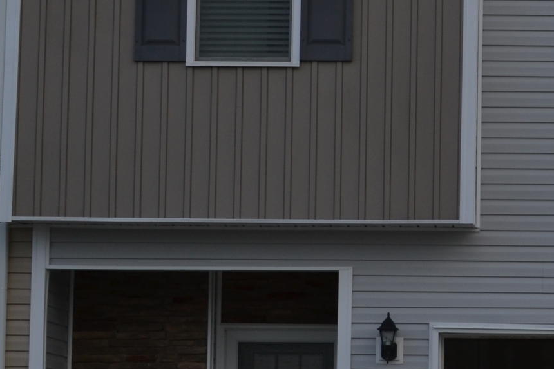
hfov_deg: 12.8
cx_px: 651
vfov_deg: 8.7
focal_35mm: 157
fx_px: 2415
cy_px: 170
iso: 100
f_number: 8
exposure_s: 1/200
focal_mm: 30
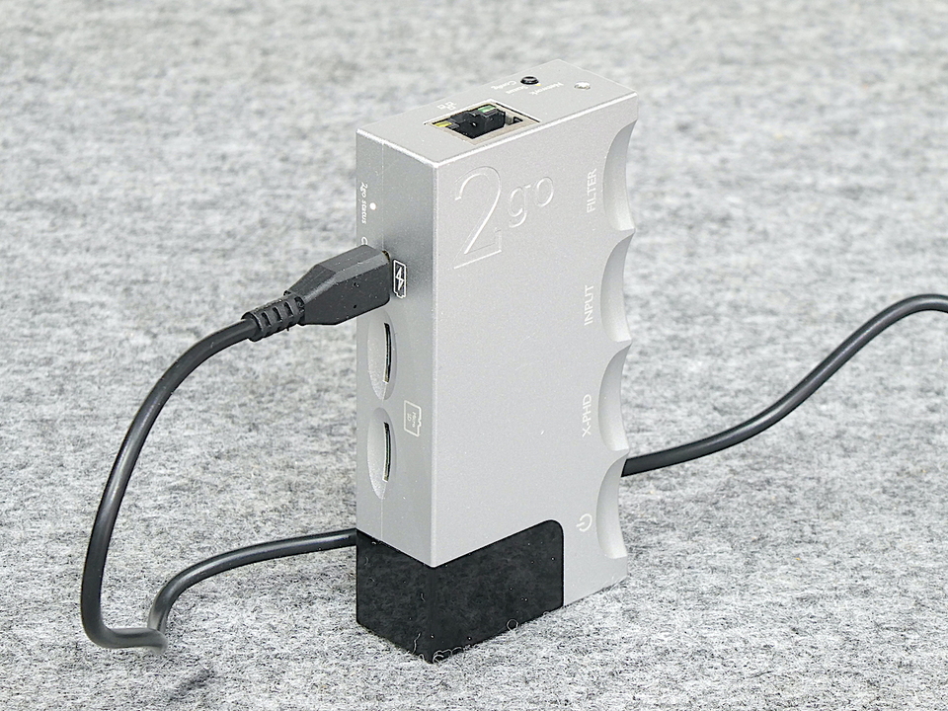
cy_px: 356
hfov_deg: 9.9
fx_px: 5477
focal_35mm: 200
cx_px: 474
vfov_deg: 7.4
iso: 200
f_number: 5.6
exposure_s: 1/3.2
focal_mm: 35.8
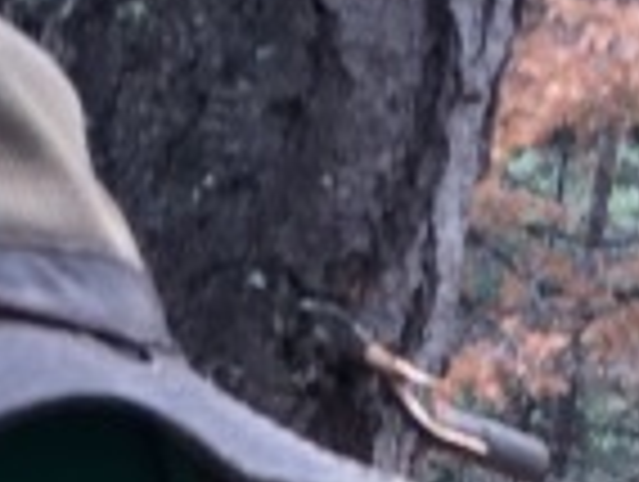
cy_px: 1586
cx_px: -40
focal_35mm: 209
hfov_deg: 9.4
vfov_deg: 6.4
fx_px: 3865
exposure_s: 1/120
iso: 40
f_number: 2.2
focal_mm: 4.15
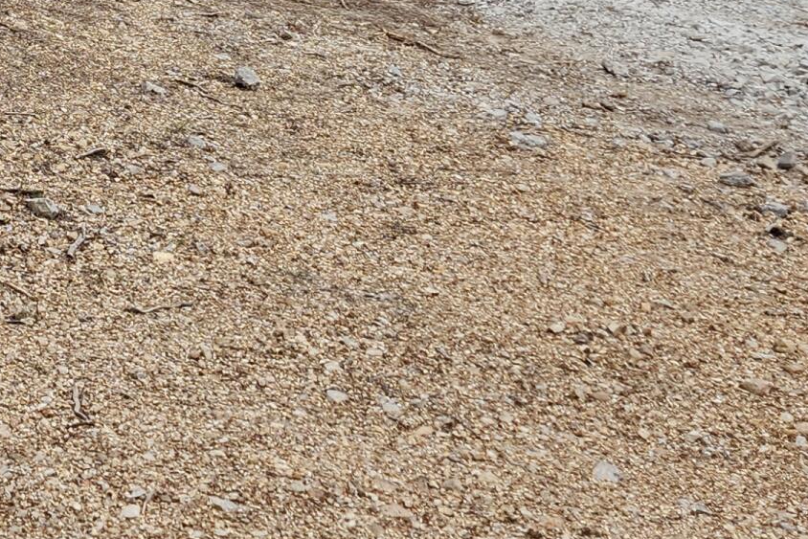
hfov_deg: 23.1
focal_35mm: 85
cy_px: -250
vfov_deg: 15.0
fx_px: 1908
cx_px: 27
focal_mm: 5.54
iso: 32
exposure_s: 1/180
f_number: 1.8
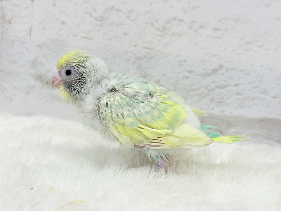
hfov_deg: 36.8
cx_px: 140
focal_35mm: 52
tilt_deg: -13.4
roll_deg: -5.6
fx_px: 422
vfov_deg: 28.0
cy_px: 106
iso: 50
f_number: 1.6
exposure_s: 1/100
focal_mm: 5.96
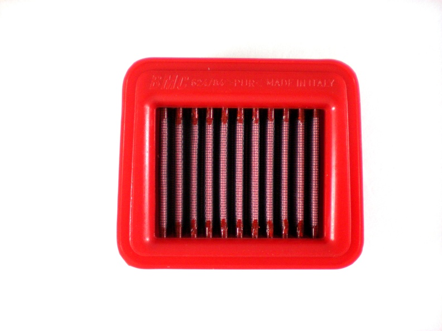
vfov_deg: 37.7
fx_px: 485
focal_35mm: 38
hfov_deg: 49.0
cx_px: 221
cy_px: 166
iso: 200
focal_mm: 6.3
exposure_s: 1/56.8
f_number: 3.1
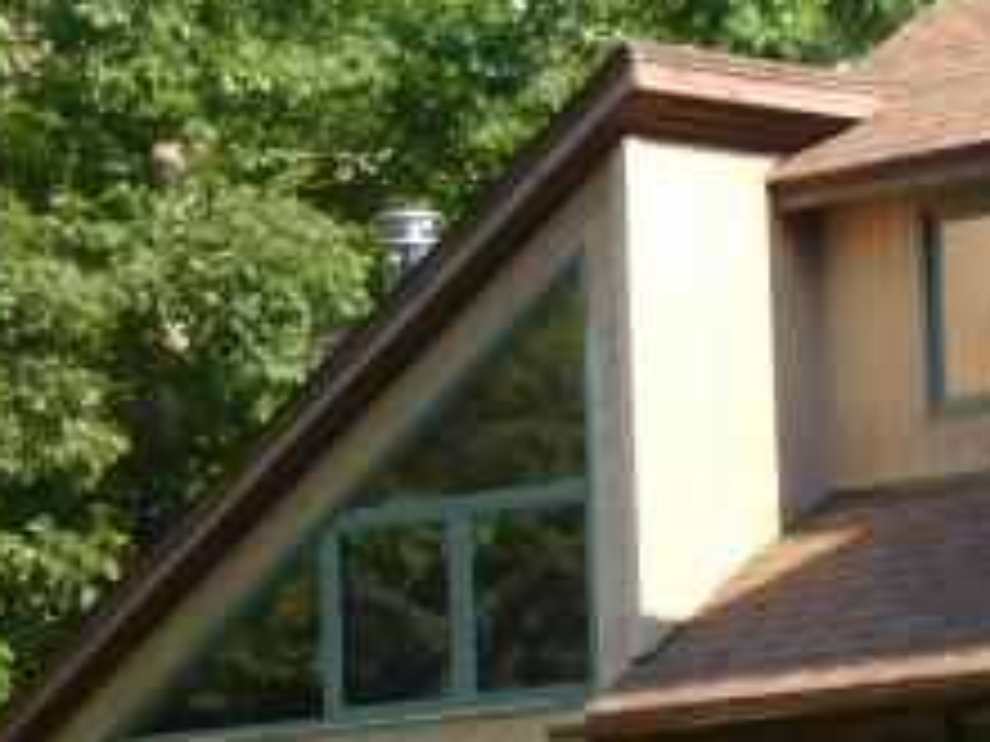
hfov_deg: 10.1
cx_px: 1737
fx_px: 5320
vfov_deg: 8.0
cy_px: 544
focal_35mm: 186
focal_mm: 7.1
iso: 125
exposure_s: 1/320
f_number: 3.9
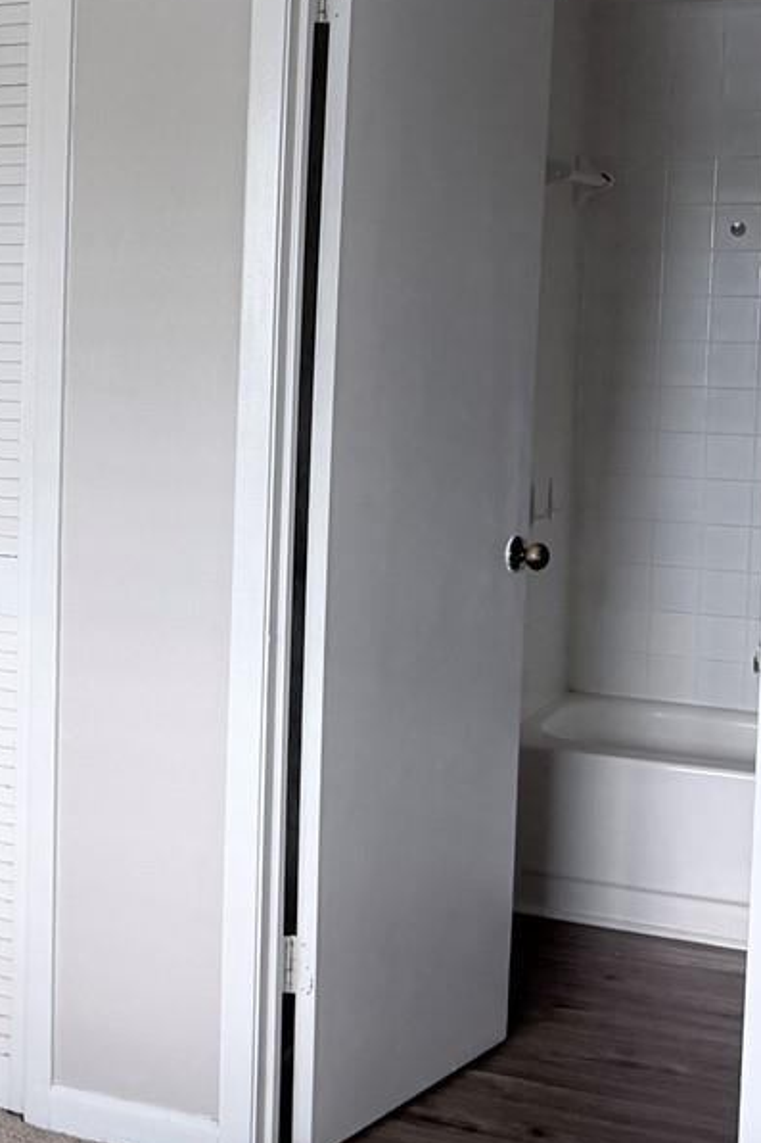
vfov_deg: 30.0
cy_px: 478
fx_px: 2126
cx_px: -197
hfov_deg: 19.0
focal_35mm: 67
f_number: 1.78
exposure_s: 1/79
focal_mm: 6.76
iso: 200
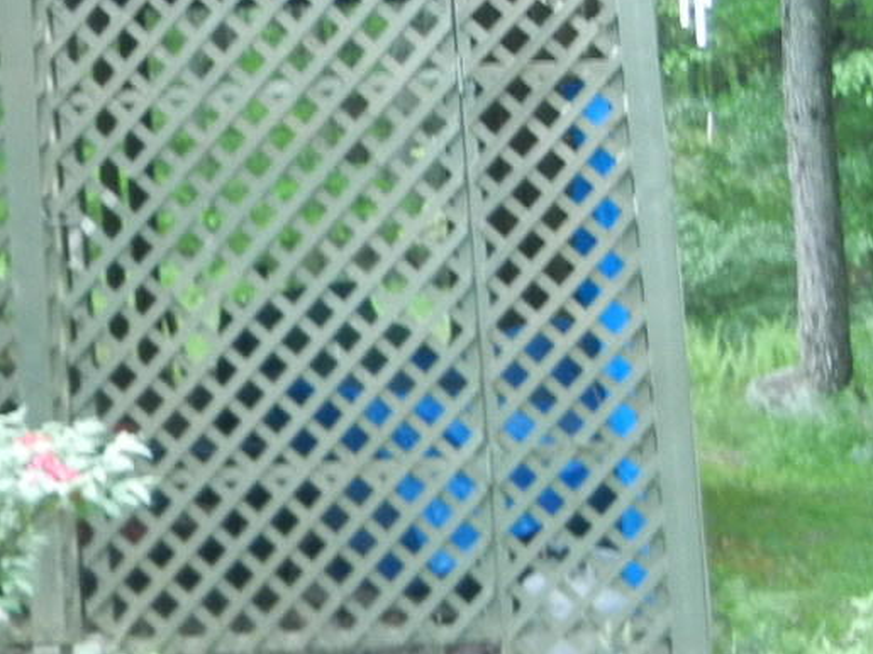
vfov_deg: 9.5
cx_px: -463
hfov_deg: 12.1
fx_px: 3908
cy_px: 71
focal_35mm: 155
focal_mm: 7.1
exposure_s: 1/38.1
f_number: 3.7
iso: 230
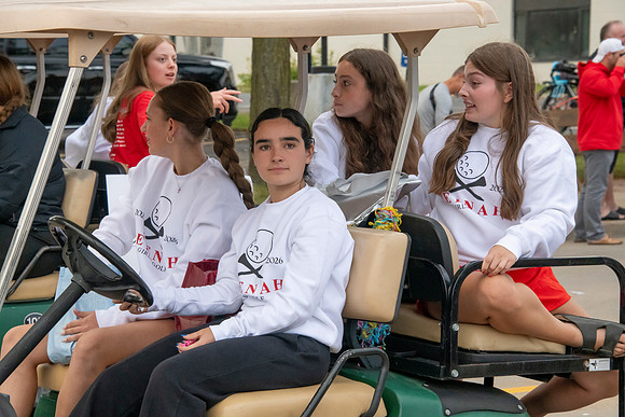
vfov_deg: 10.2
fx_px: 2344
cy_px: 208
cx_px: 312
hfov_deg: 15.2
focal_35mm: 135
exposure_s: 1/640
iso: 3200
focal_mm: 135
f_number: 11
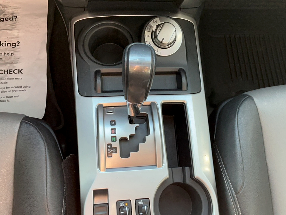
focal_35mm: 30
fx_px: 248
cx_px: 143
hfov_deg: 60.0
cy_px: 108
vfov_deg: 46.8
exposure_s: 1/60
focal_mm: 3
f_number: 1.8
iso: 80
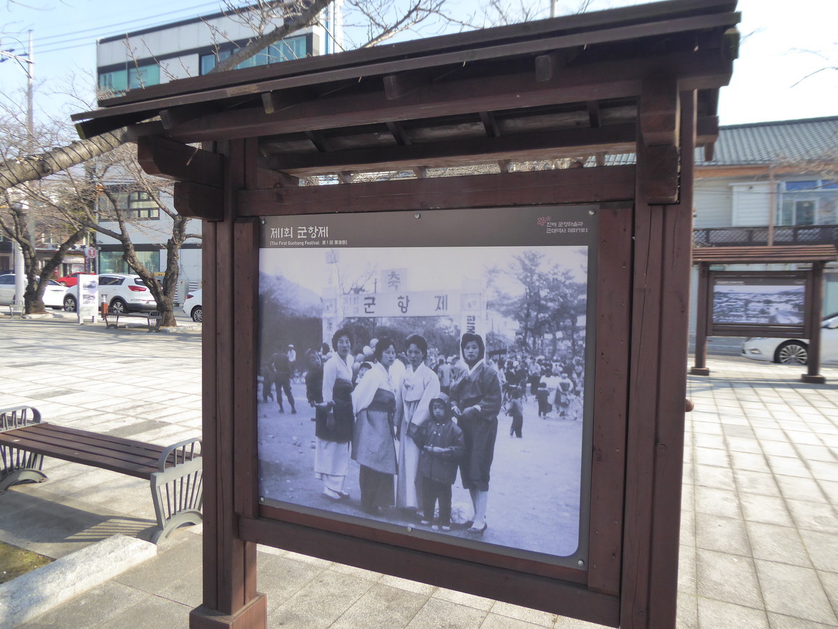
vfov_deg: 54.9
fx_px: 605
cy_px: 314
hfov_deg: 69.4
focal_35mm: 25
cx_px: 419
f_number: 3.3
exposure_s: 1/400
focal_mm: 4.3
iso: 160
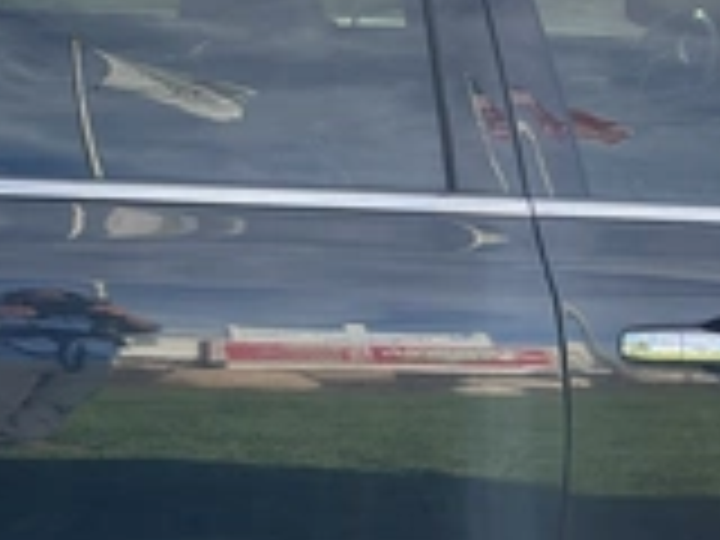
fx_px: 1456
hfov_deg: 27.0
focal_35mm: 70
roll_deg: -1.2
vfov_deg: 20.9
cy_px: 360
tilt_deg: -18.4
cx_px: 108
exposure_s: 1/297
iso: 25
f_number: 1.8
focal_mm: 3
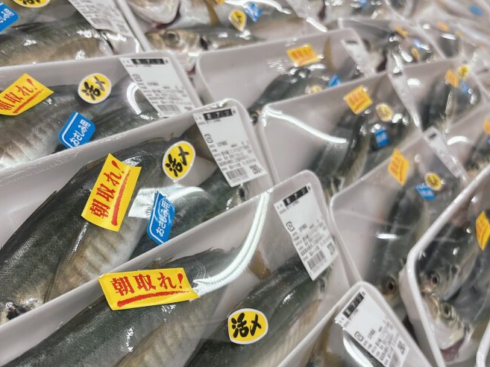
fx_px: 538
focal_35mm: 38
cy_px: 252
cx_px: 195
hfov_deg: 48.7
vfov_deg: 37.2
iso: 100
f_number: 1.6
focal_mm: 5.96
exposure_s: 1/120
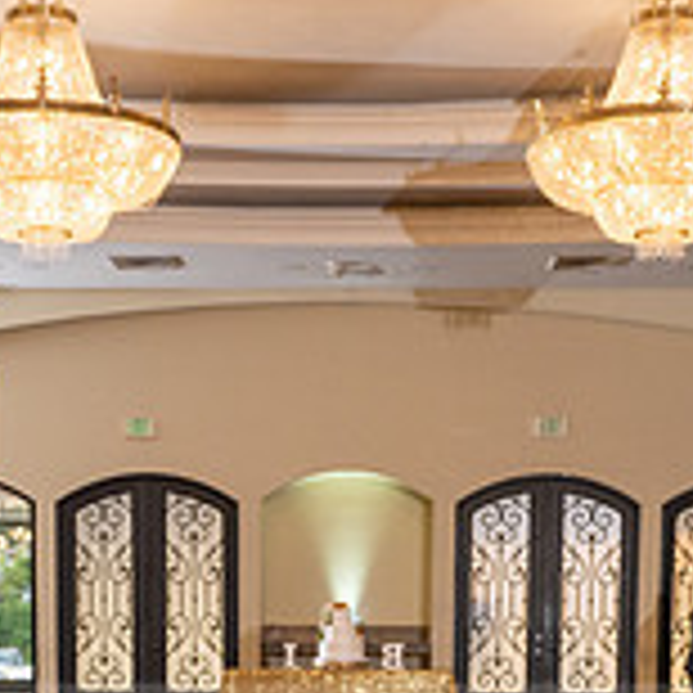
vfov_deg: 19.5
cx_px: 316
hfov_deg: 20.9
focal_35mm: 83
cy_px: 854
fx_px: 1880
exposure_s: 1/100
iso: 800
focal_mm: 24
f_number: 5.6
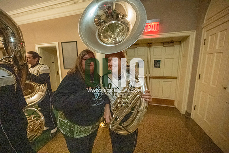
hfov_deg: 104.2
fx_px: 89
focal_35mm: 14
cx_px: 114
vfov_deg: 81.2
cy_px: 76
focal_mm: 14
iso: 25600
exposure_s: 1/250
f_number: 4.5
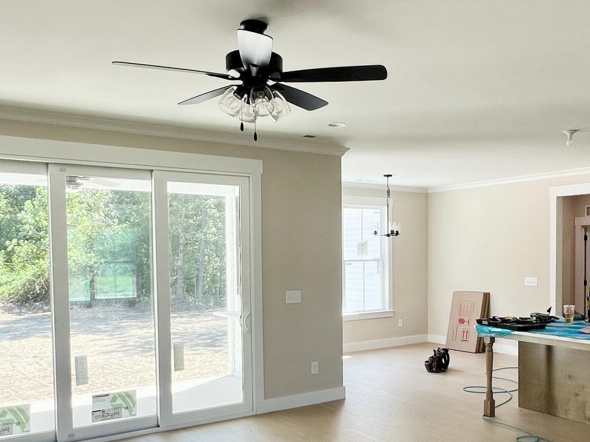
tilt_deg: -2.3
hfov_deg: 54.9
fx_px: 562
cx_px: 356
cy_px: 277
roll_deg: +0.9
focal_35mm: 33
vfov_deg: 42.6
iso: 32
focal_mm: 1.57
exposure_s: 1/101
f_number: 1.8
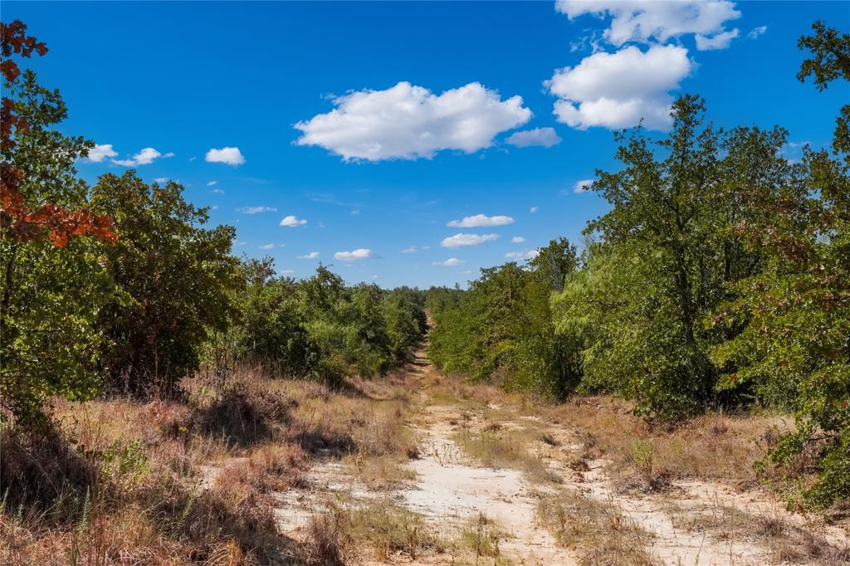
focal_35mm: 46
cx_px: 425
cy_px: 283
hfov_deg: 42.3
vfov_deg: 28.9
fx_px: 1098
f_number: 18
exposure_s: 1/2000
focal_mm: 31
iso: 2500
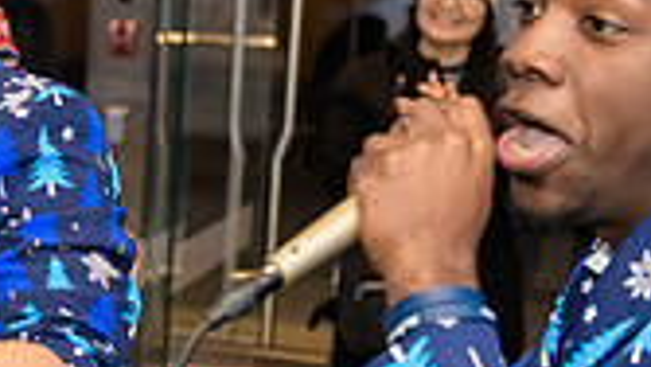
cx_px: -82
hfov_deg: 15.9
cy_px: 88
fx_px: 2262
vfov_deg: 9.2
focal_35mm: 131
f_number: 3.2
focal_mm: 36
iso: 400
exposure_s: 1/125
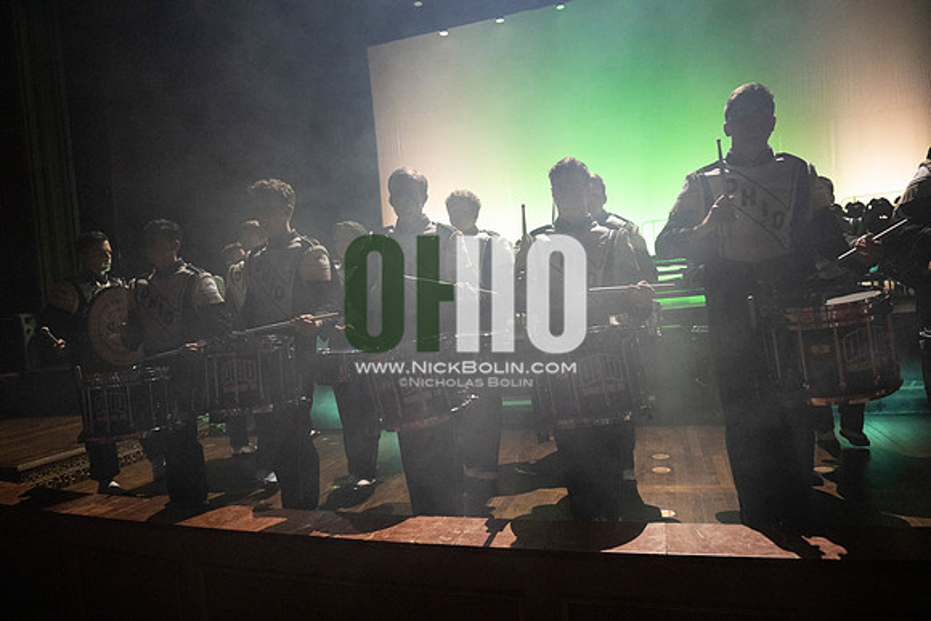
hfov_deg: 73.7
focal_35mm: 24
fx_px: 621
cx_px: 466
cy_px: 310
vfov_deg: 53.2
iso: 10000
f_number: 2.8
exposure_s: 1/500
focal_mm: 24
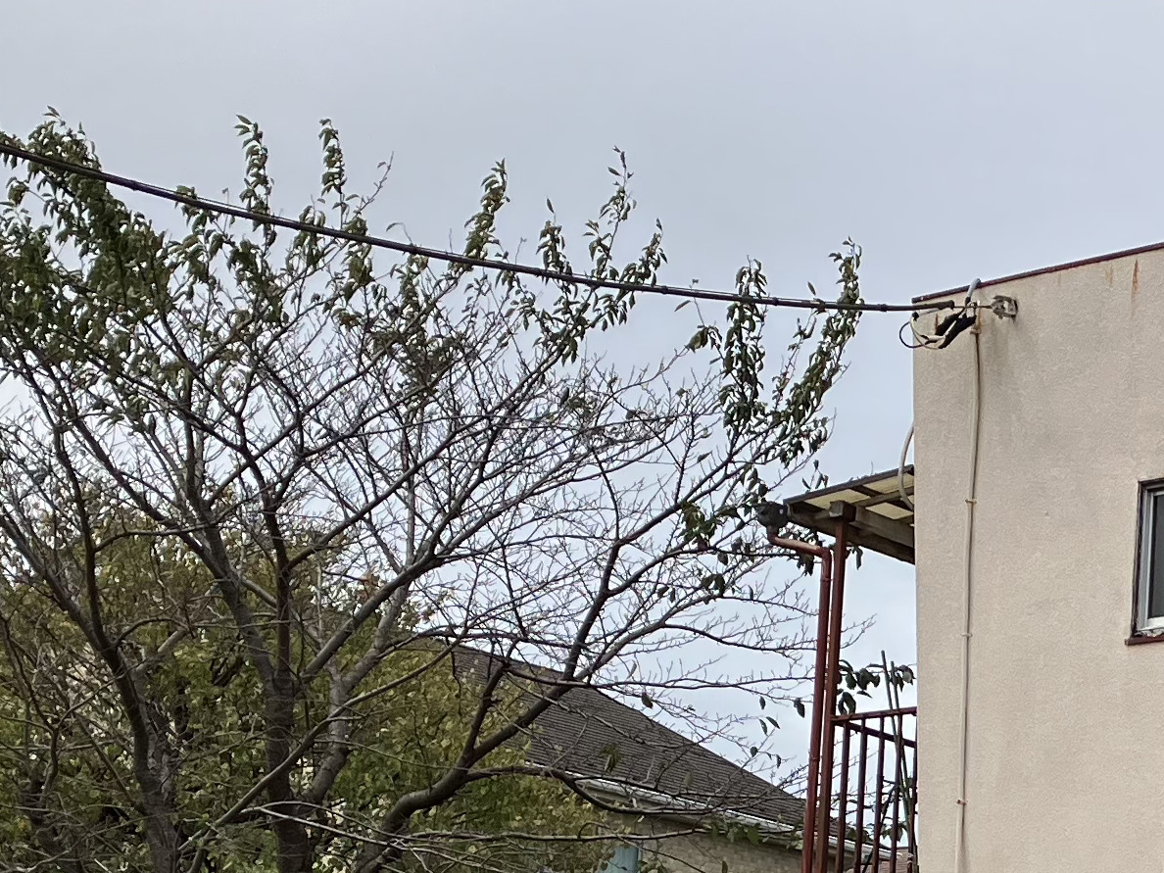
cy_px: 1064
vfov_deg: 15.0
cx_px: 1183
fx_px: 3194
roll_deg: -3.1
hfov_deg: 20.0
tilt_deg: +8.1
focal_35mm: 95
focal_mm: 3.99
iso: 32
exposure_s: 1/2703
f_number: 1.8
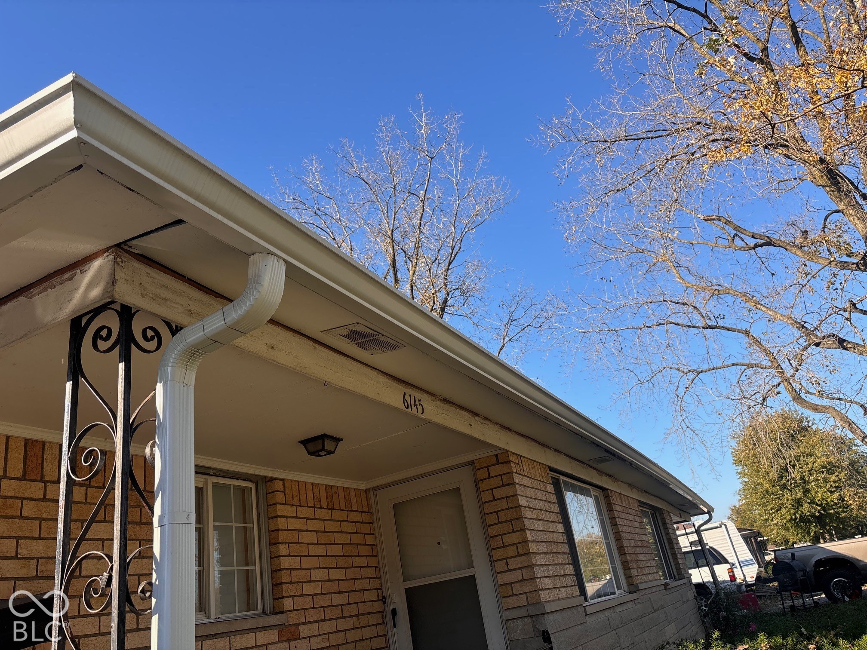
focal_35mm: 26
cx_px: 434
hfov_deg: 67.3
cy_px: 325
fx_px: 651
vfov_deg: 53.1
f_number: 1.6
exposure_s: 1/1590
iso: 50
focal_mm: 5.96
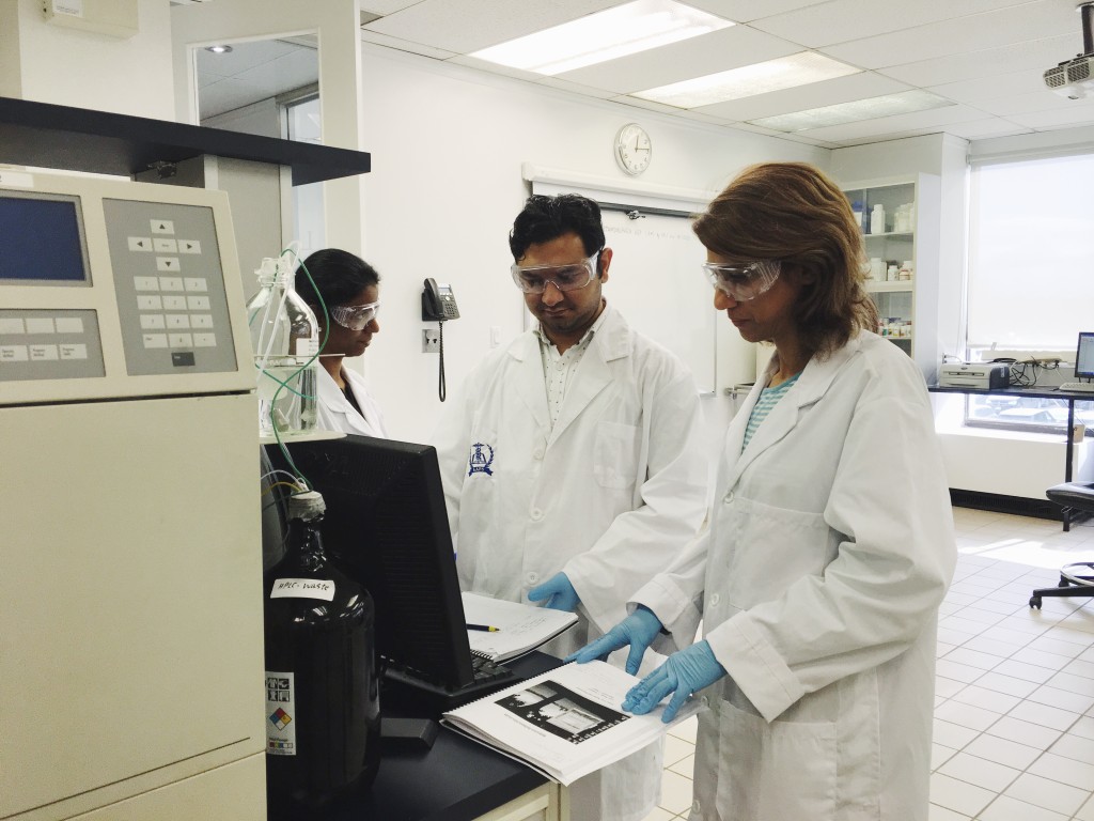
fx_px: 917
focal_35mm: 29
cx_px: 547
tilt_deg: -4.2
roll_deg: -0.9
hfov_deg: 61.7
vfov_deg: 48.2
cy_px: 410
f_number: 2.2
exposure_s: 1/120
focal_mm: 4.15
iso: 40
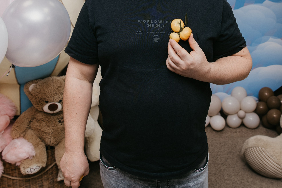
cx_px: 149
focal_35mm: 50
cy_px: 1
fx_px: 392
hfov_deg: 39.6
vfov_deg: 25.7
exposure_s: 1/160
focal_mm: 24
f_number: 4
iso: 125
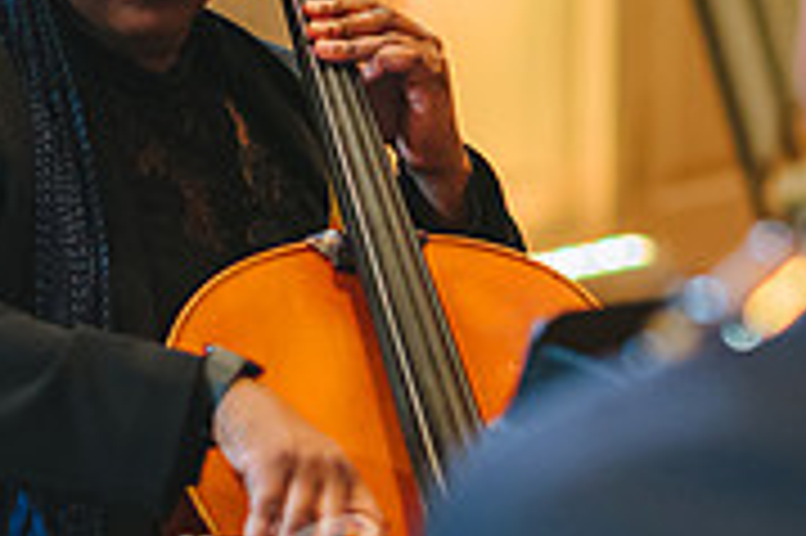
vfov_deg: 5.0
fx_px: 6174
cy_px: 259
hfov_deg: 7.5
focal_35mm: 276
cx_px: 117
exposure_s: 1/125
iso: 1600
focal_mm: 85
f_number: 2.2
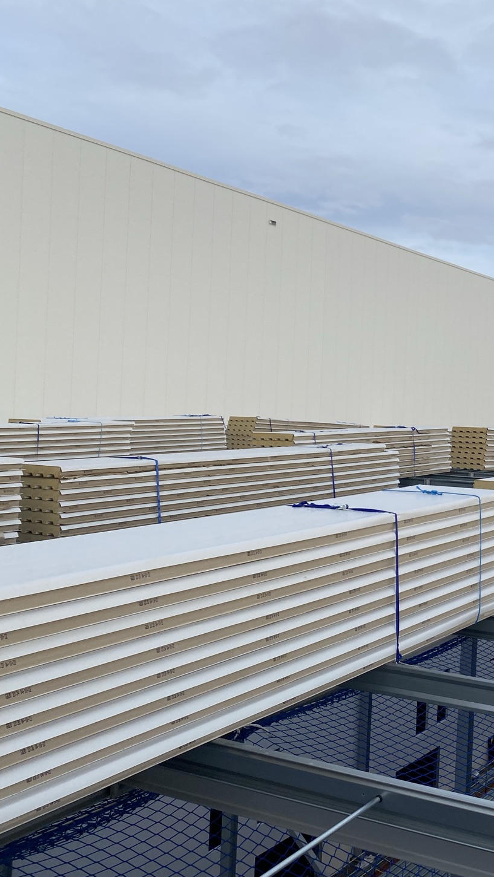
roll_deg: +0.7
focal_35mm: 40
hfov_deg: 27.7
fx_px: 931
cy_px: 432
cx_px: 513
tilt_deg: -0.5
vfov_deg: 50.5
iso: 32
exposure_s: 1/934
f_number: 1.8
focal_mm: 4.25
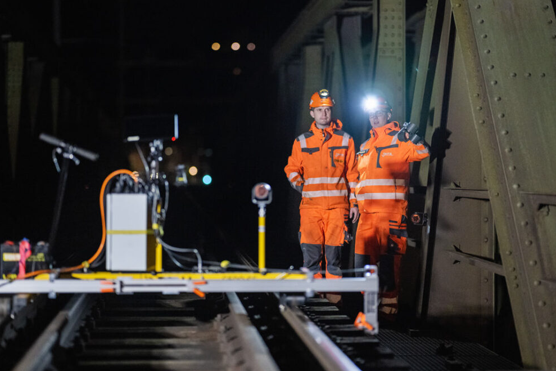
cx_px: 272
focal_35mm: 88
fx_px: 1359
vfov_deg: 15.5
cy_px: 182
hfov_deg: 23.1
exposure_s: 1/400
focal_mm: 85
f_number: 1.2
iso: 4000
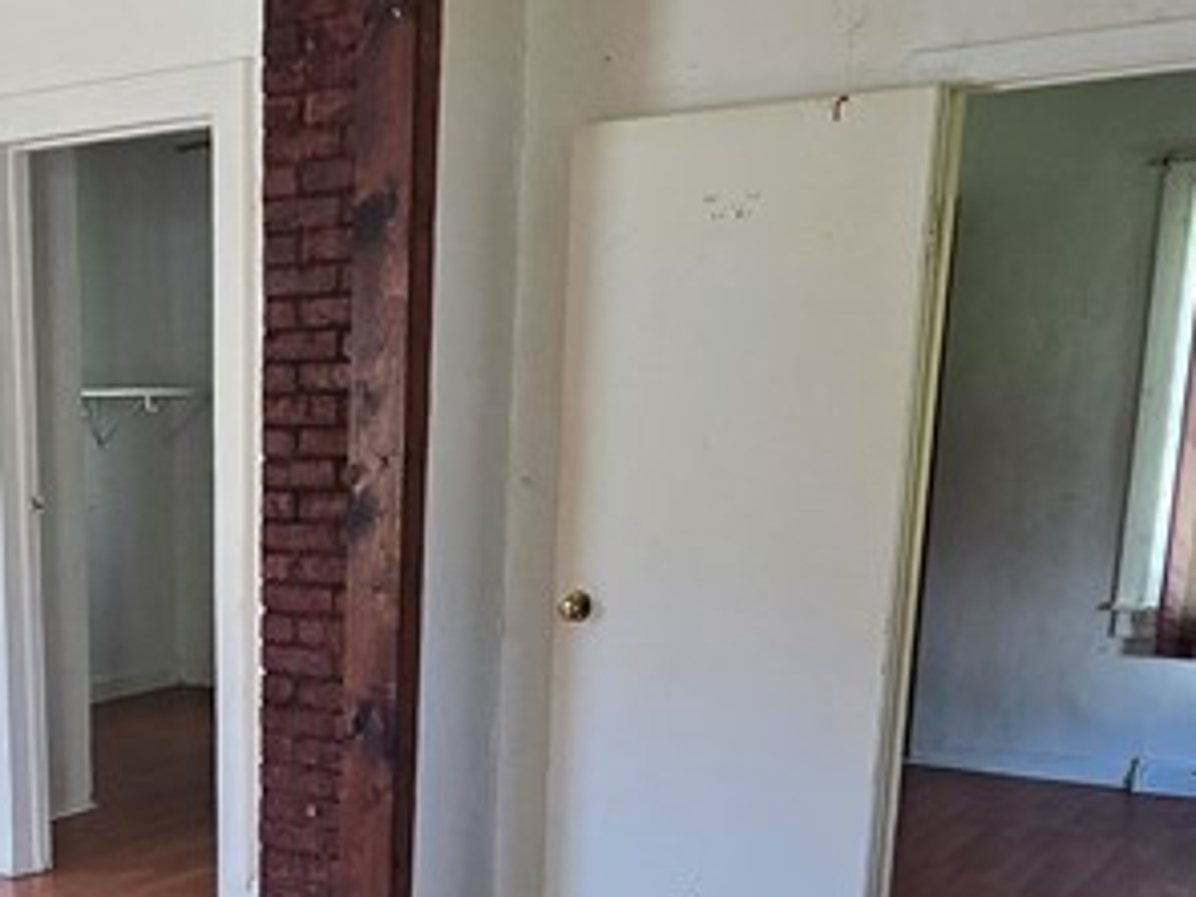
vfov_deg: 30.2
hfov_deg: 39.8
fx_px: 1555
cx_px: 186
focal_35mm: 45
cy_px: 869
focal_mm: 2.2
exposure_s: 1/60
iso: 160
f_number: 2.2
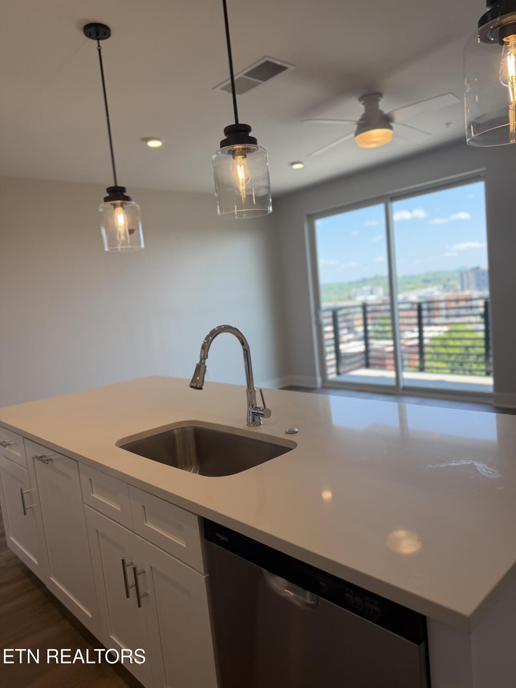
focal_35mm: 24
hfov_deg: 56.8
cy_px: 344
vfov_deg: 71.6
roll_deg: +5.6
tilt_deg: -6.0
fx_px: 477
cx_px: 258
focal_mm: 6.76
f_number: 1.78
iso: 100
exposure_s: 1/612
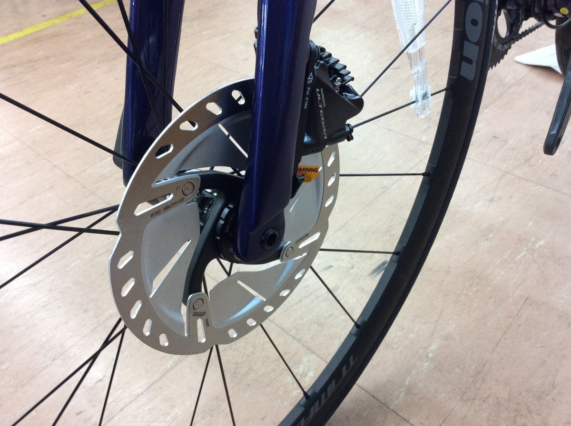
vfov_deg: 44.0
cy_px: 213
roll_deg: +7.1
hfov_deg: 56.9
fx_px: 527
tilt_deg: -40.9
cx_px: 286
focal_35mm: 32
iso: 80
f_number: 2.4
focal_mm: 3.3
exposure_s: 1/24
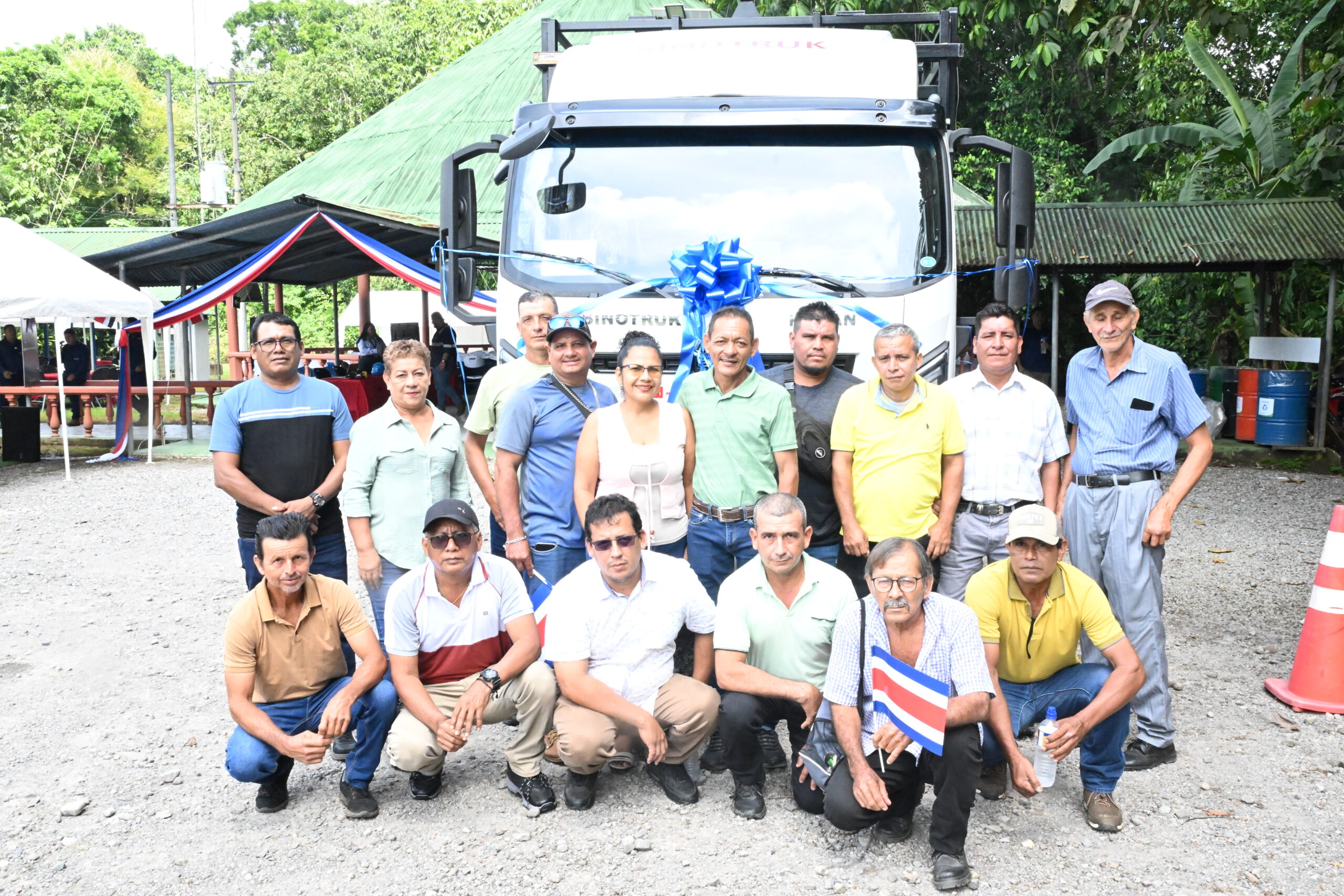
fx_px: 1232
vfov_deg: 40.0
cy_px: 448
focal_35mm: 33
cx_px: 672
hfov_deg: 57.2
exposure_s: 1/320
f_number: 22
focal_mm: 33
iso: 10000
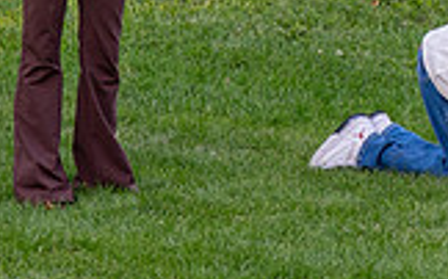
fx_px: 5222
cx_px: 645
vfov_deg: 3.1
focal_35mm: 428
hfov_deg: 4.9
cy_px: -163
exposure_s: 1/125
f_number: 8
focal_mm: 82
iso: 1250
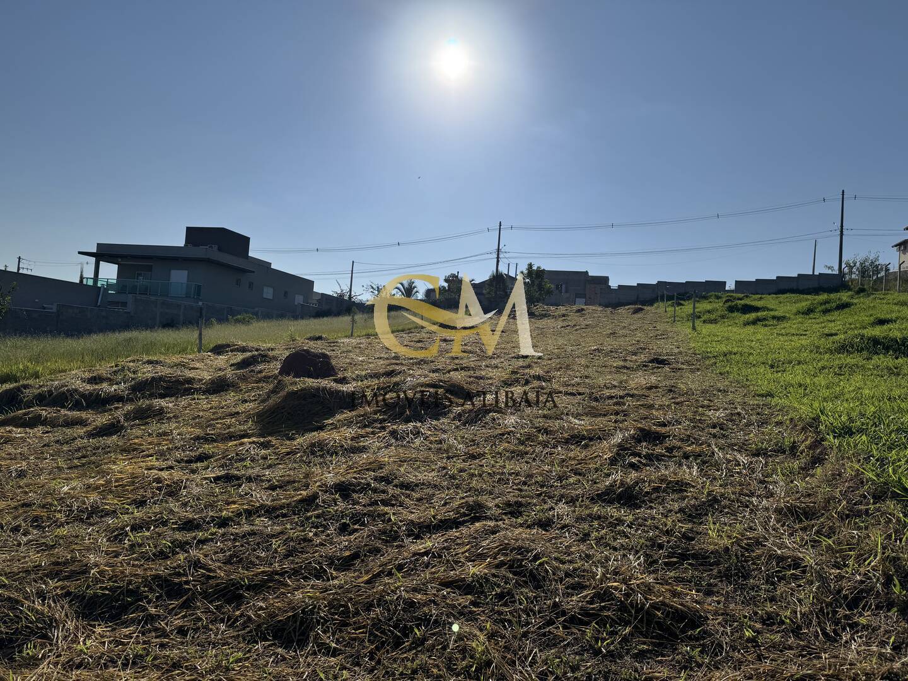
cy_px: 340
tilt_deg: +2.0
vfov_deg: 56.8
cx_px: 454
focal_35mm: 24
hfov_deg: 71.6
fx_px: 630
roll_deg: -4.3
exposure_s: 1/12346
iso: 64
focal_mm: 6.76
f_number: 1.78
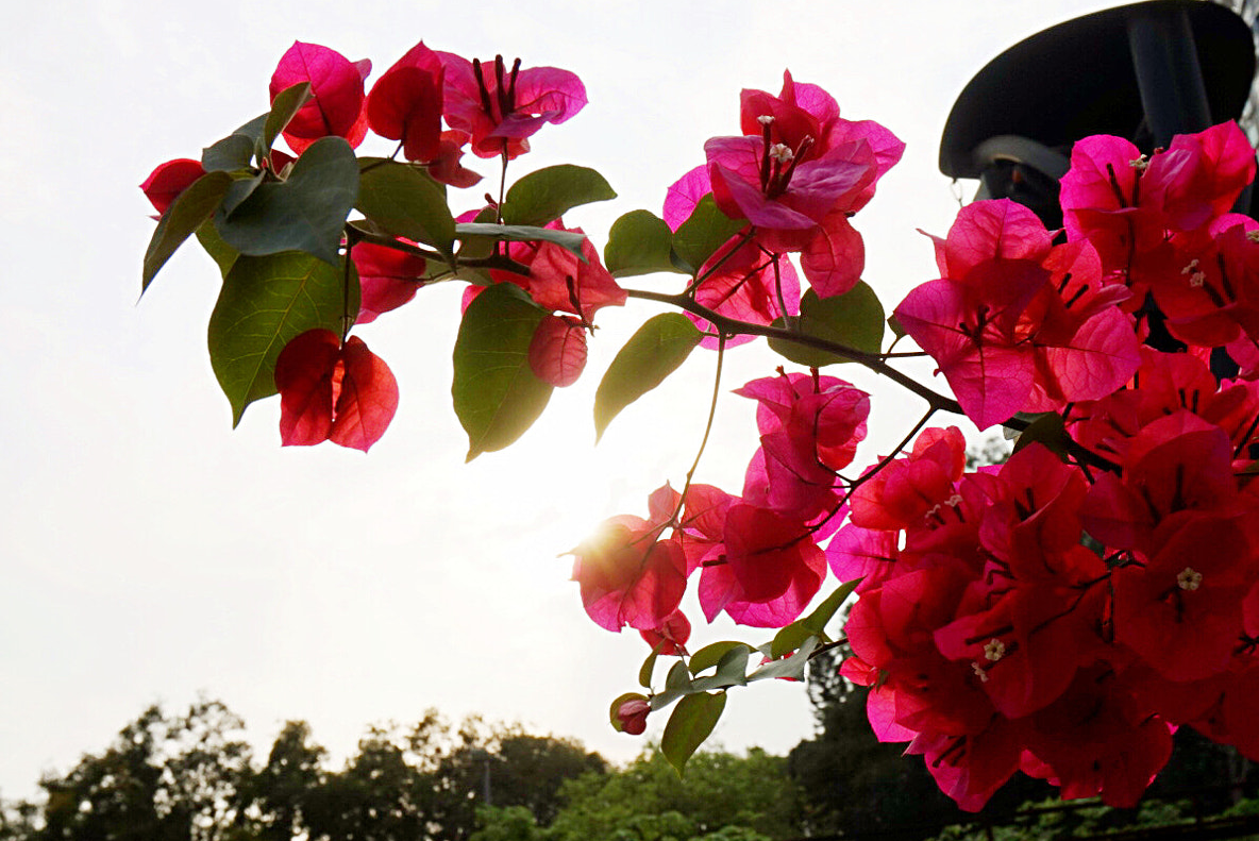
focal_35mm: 51
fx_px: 1773
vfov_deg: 26.7
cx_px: 800
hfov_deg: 38.8
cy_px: 486
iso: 100
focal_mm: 25
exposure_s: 1/125
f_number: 11
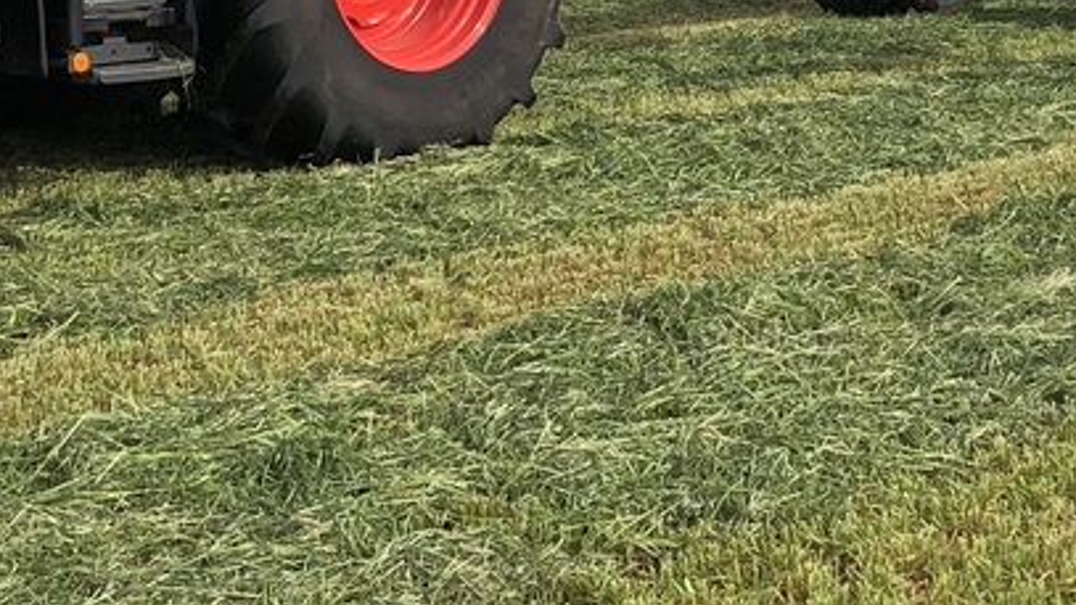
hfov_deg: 20.3
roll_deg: -1.7
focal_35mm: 105
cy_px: -159
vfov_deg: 11.3
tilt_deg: -2.2
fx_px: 2996
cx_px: 748
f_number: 1.8
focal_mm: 3.99
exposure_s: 1/2525
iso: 20
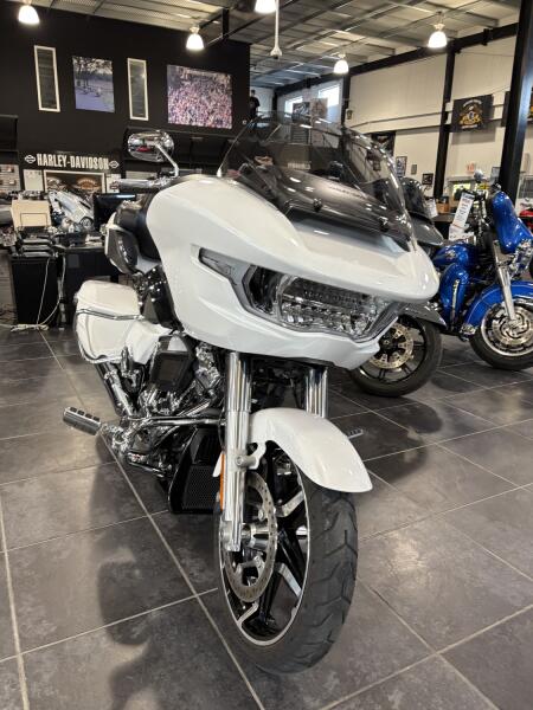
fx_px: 534
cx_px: 266
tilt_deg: -15.1
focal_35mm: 26
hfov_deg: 53.1
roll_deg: -0.3
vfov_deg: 67.3
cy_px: 355
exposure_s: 1/60
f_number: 1.6
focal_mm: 5.96
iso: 125
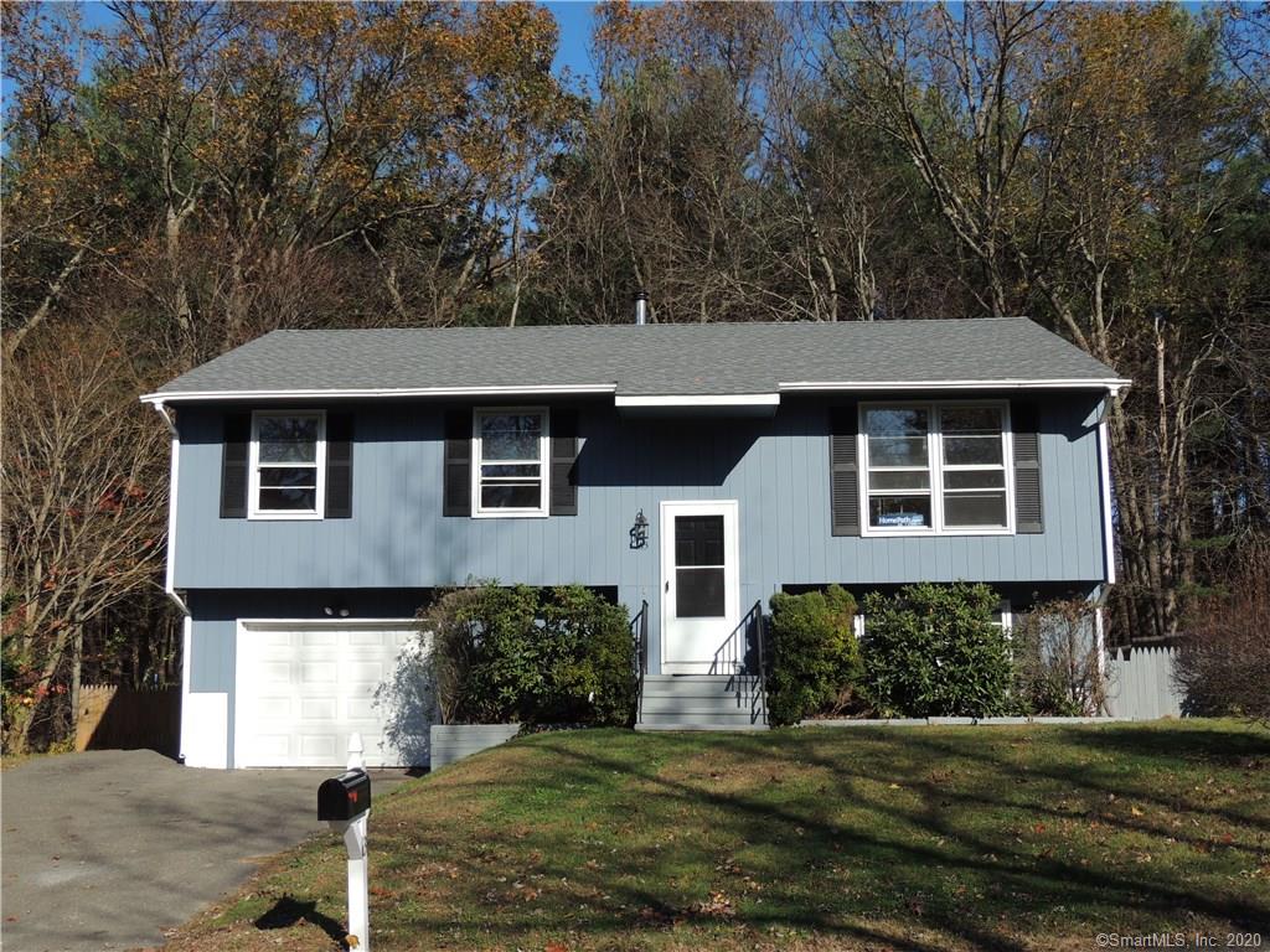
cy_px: 476
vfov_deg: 36.0
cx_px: 635
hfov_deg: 46.8
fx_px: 1468
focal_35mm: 40
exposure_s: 1/1250
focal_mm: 7.1
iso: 100
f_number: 3.3
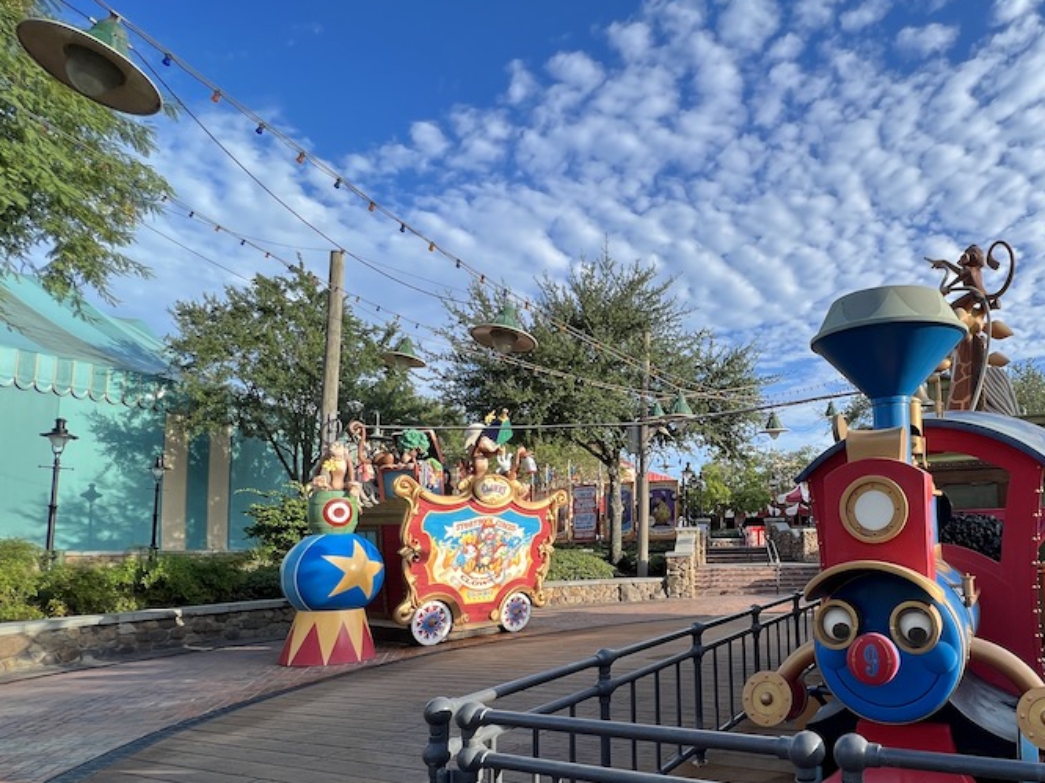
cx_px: 766
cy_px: 486
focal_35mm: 20
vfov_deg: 65.0
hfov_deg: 76.6
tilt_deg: +4.0
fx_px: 604
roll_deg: +1.3
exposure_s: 1/630
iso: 32
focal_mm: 1.57
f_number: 1.8
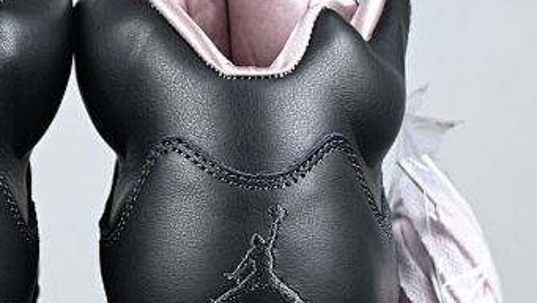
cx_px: 65
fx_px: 1707
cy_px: 173
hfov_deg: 17.6
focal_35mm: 120
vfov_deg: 10.1
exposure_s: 1/125
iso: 720
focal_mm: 32.5
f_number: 5
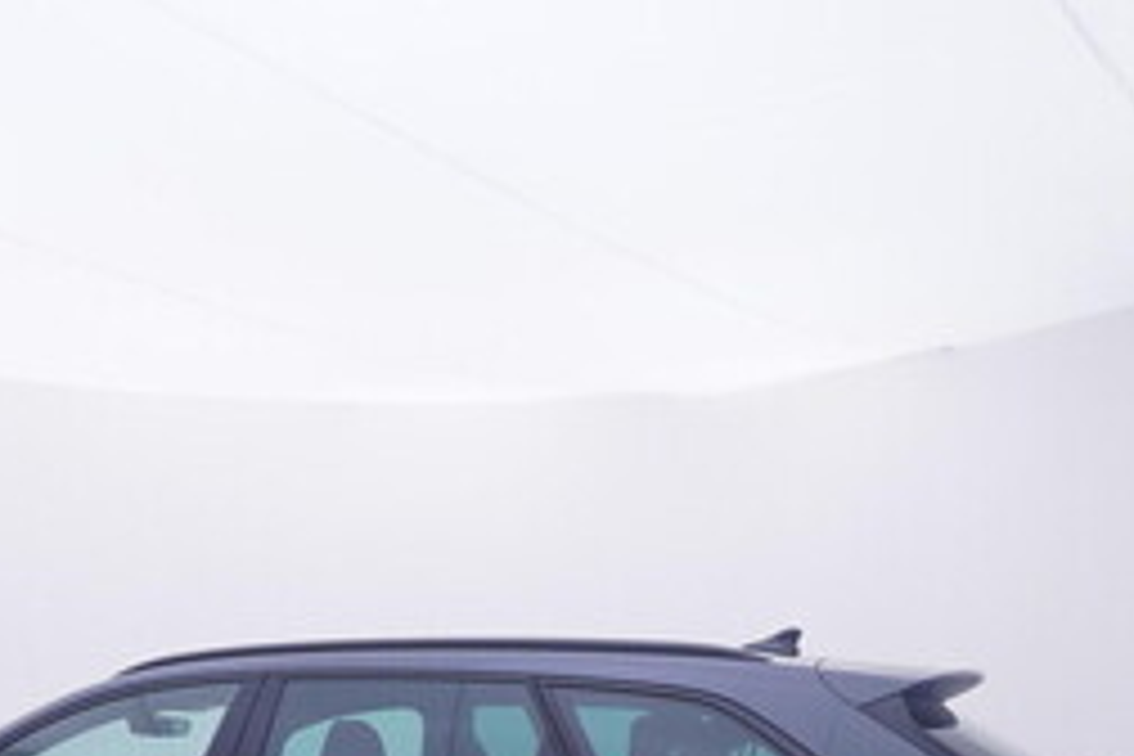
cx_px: 389
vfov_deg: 25.6
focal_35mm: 49
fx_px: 1546
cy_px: 821
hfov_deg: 39.8
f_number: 5
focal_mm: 15
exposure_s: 1/80
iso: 200
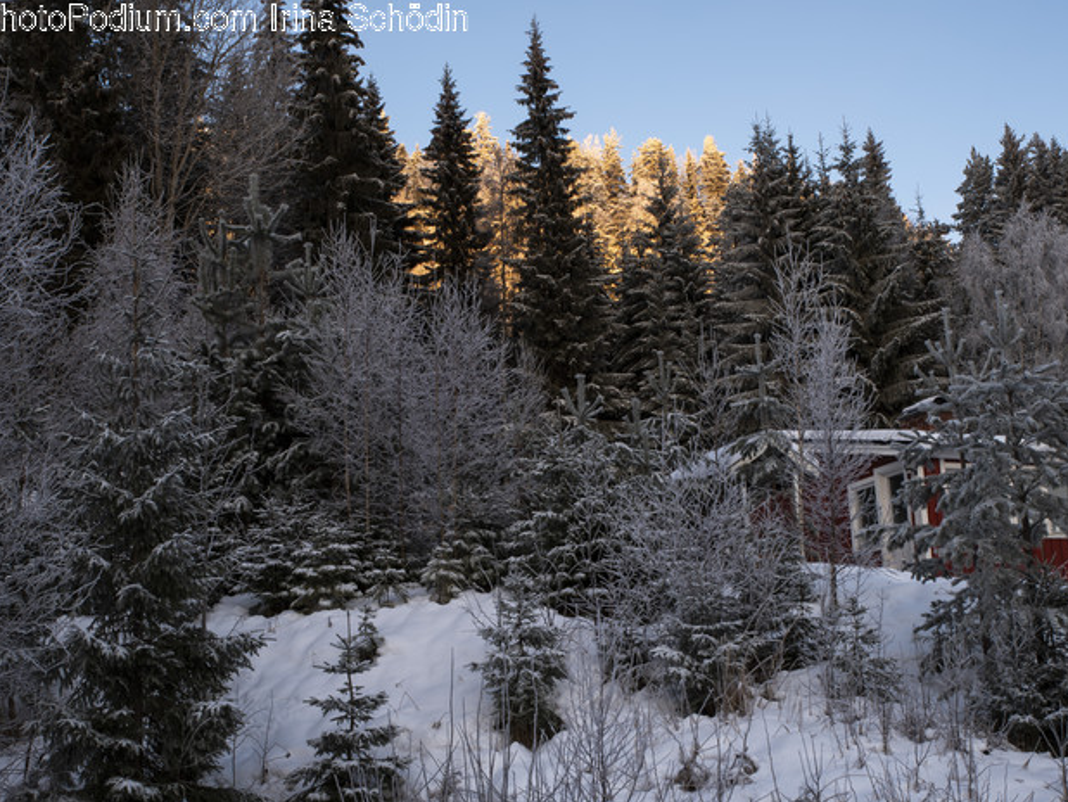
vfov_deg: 29.6
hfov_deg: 38.8
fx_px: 1512
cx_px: 596
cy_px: 497
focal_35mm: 49
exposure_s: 1/30
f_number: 10
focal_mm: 35
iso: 100
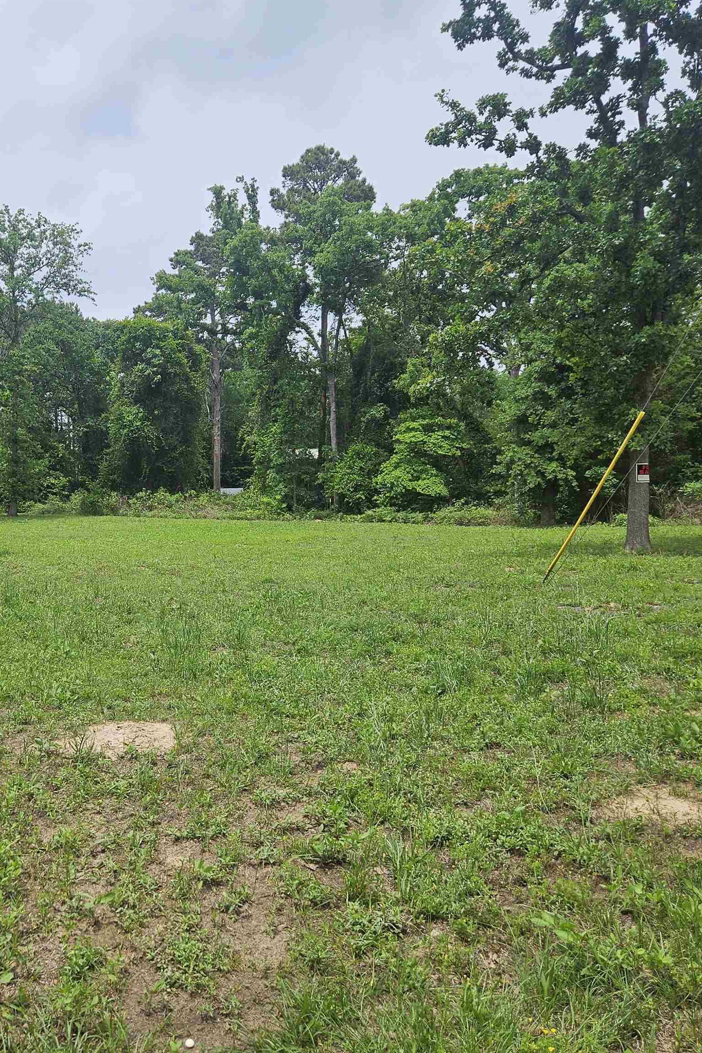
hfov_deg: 39.4
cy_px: 525
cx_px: 131
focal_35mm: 32
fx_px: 936
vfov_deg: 58.7
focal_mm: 5.4
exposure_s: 1/2470
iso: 25
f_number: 1.8
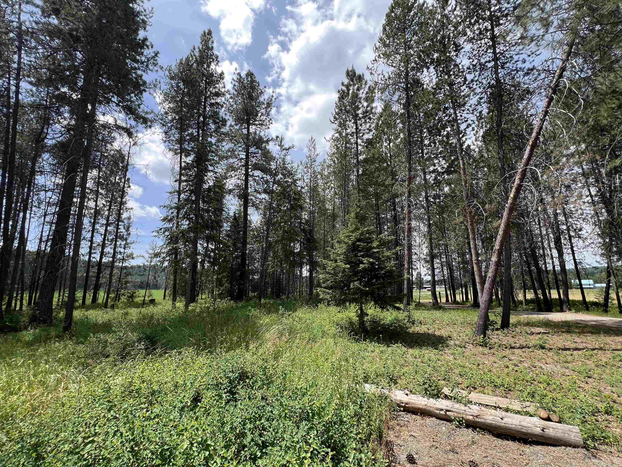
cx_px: 311
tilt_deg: +11.7
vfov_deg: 89.9
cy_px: 234
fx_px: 234
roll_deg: -0.3
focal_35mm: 13
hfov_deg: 106.2
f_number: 1.8
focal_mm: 1.57
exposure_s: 1/531
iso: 32
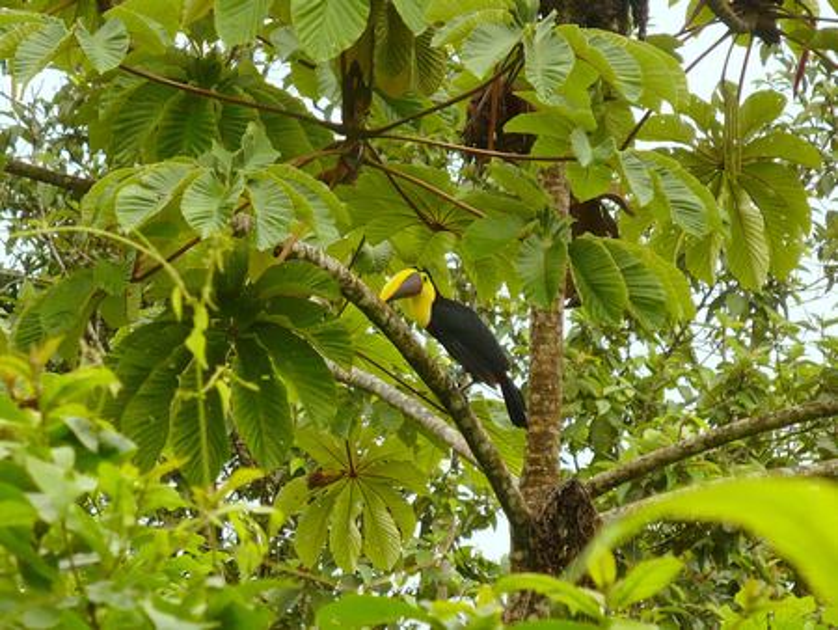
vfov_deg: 4.5
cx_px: 419
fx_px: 8041
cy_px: 315
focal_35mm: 332
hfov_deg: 6.0
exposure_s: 1/250
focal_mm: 36.6
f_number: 4.5
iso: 100
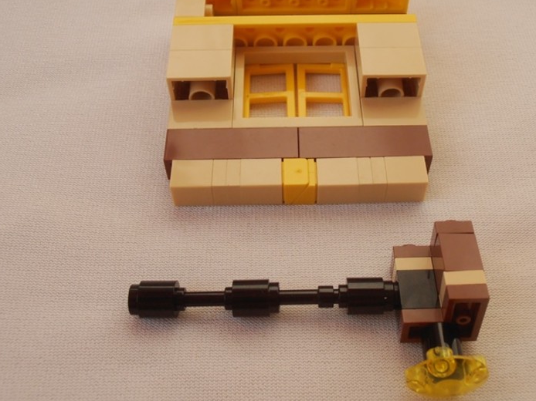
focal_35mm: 48
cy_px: 175
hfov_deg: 39.6
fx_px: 743
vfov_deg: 30.2
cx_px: 304
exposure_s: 1/160
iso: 80
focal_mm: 6.61
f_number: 3.9
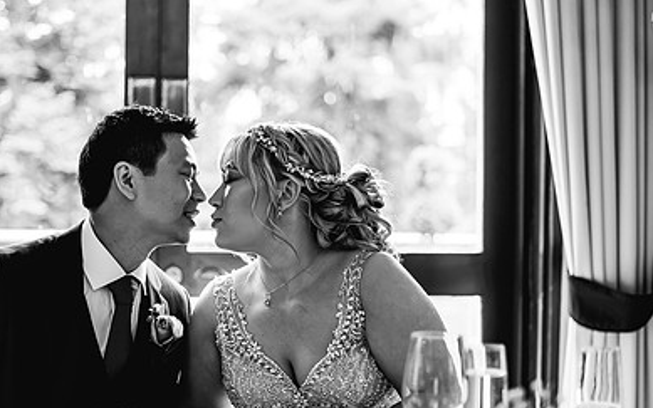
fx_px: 996
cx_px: 240
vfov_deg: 23.1
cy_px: 254
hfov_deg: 36.1
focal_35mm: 56
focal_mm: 35
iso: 250
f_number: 1.4
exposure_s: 1/250
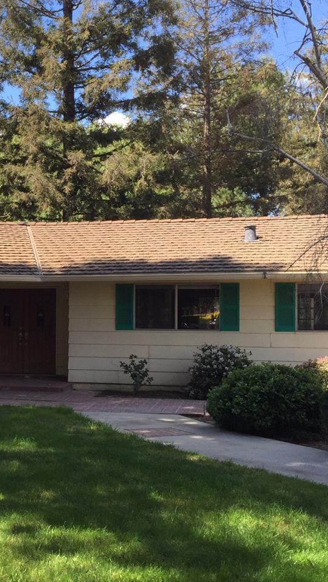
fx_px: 758
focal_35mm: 49
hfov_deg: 23.5
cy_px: 308
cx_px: 10
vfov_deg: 42.1
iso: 32
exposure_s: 1/628
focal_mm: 4.15
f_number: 2.2
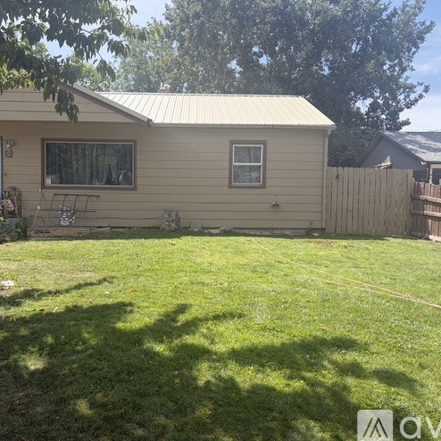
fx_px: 447
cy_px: 222
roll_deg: +0.2
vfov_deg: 52.5
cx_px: 204
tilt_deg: -2.1
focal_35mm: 31
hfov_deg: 52.5
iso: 50
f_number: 1.6
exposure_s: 1/1799
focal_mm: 5.96
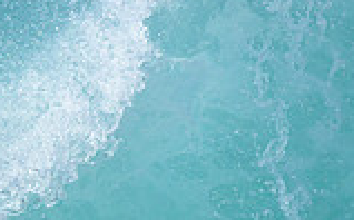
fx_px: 33779
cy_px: 390
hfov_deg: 0.6
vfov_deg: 0.4
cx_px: 93
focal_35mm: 3505
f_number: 6.3
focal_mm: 800
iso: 360
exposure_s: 1/2000
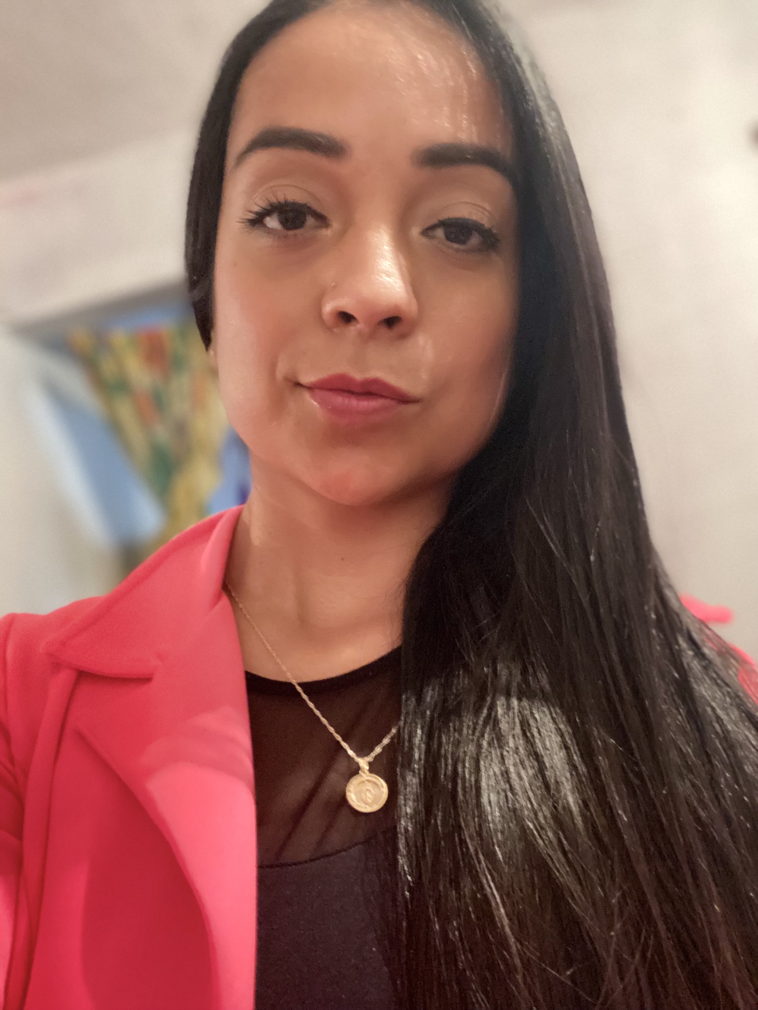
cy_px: 505
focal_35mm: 30
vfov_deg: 60.0
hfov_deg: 46.8
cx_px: 379
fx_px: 876
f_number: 2.2
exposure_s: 1/15
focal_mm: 2.71
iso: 1000
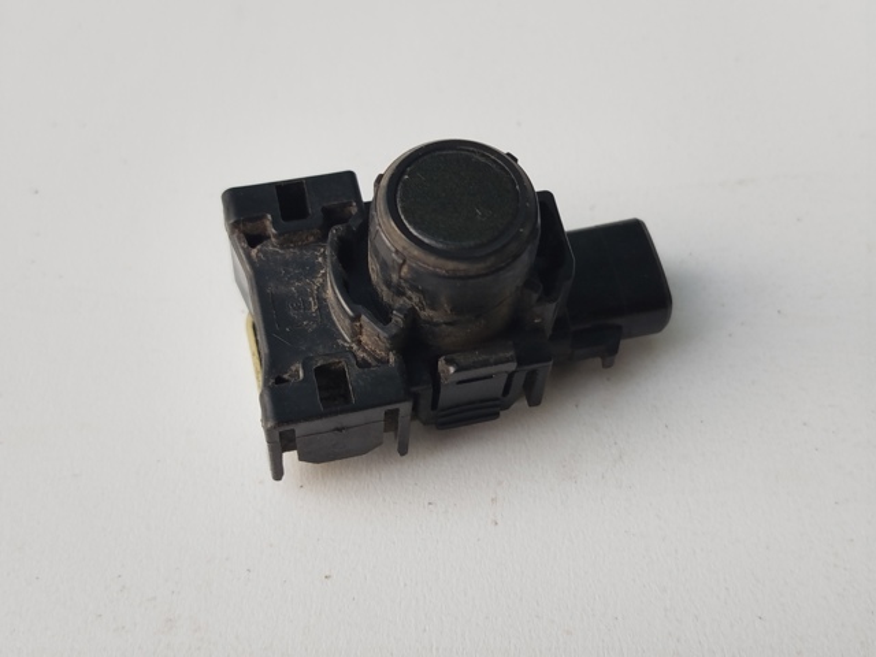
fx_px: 1215
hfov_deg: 39.7
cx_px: 438
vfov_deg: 30.3
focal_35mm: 48
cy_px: 328
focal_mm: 5.31
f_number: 1.7
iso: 125
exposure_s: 1/50
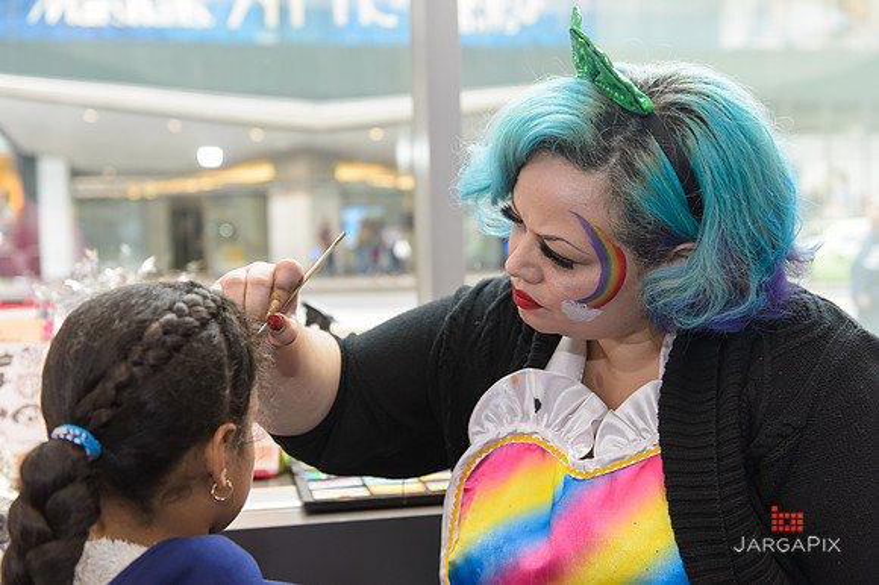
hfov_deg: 43.6
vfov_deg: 29.8
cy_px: 292
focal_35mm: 45
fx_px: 1098
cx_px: 440
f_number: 3.2
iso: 1250
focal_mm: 45
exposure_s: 1/250
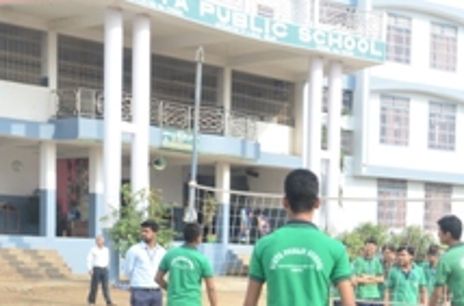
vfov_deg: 15.9
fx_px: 1066
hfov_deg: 23.2
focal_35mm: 83
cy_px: 319
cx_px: 502
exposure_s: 1/200
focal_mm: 24
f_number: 10
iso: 500
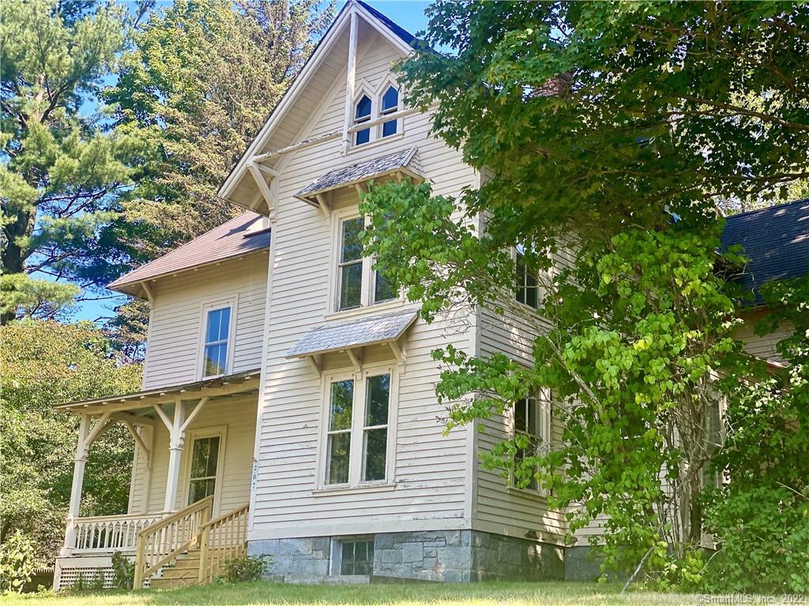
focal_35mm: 52
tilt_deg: +17.0
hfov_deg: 36.8
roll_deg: -2.2
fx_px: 1215
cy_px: 303
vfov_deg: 28.0
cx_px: 404
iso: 20
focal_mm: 6
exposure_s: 1/335
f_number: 2
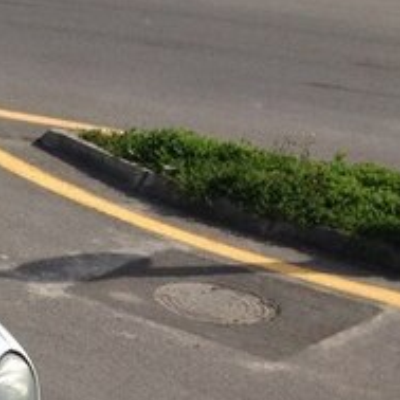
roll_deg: -2.5
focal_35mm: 102
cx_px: -290
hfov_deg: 15.1
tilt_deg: -28.7
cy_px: 433
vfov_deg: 16.6
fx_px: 1333
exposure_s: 1/2088
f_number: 2.4
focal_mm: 4.12
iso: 50
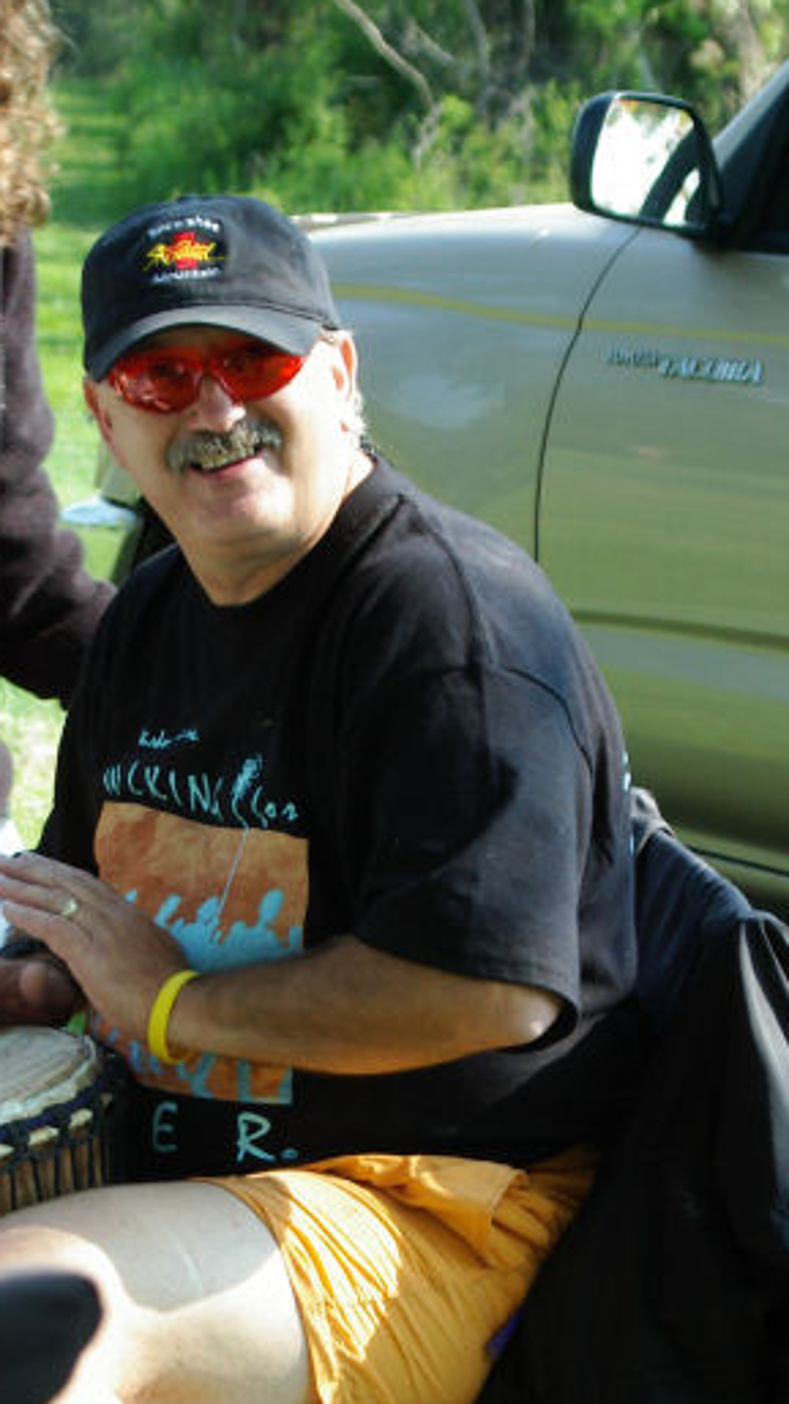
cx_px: 190
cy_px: 951
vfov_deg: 11.8
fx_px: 6771
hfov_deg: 6.7
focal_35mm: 182
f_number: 8
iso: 400
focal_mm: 70
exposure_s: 1/250
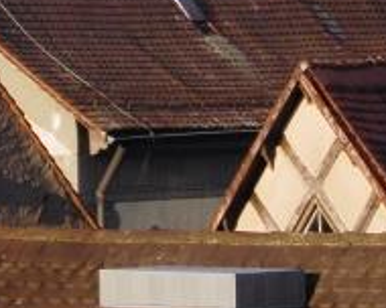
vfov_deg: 2.3
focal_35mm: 677
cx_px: -284
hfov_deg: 2.8
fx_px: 7734
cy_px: -95
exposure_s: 1/200
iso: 64
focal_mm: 23.03
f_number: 4.4
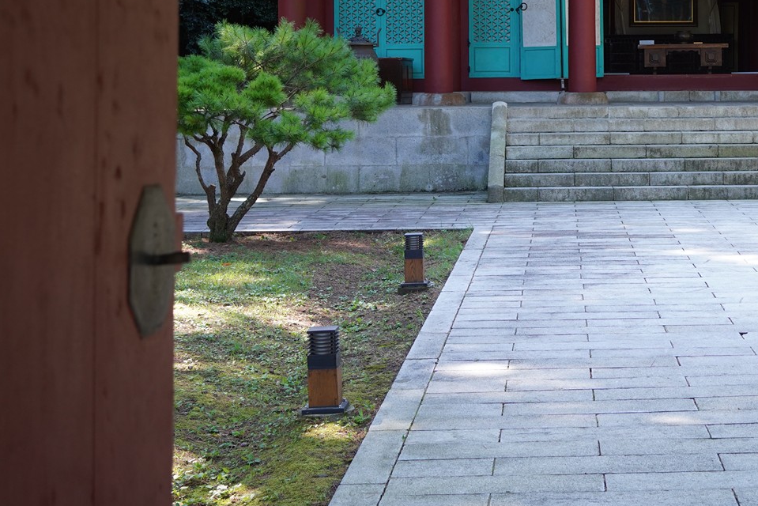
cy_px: 36
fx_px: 1537
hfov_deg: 27.1
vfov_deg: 18.3
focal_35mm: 73
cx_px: 624
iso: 400
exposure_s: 1/100
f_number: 5
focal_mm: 35
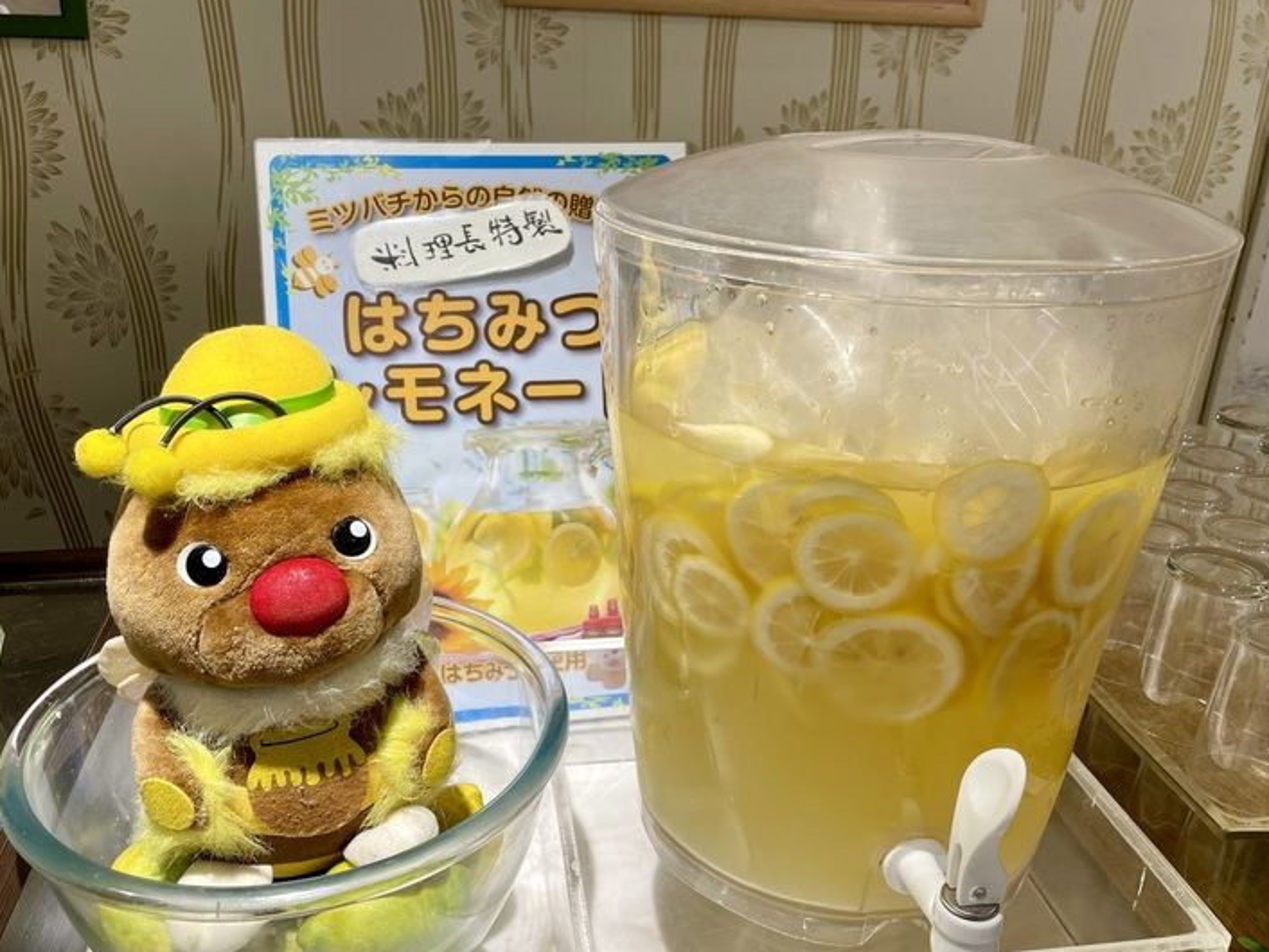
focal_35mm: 30
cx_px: 603
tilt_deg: -23.8
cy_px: 527
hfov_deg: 59.9
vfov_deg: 46.7
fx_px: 1100
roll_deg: -1.2
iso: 32
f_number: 1.6
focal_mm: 4.2
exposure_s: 1/100
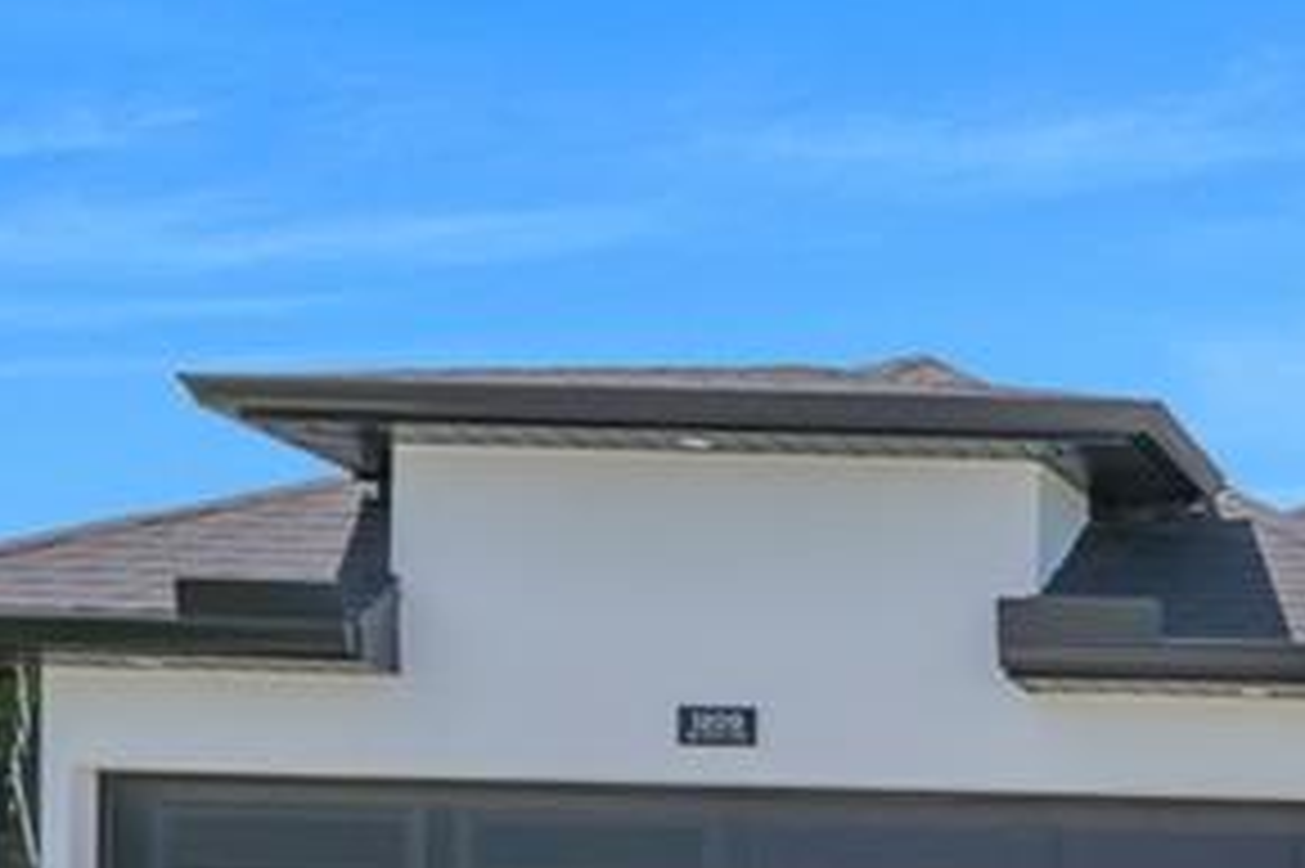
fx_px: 3840
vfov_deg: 12.7
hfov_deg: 17.4
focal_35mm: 106
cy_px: 904
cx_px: 1926
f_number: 8
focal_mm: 20
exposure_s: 1/320
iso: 100
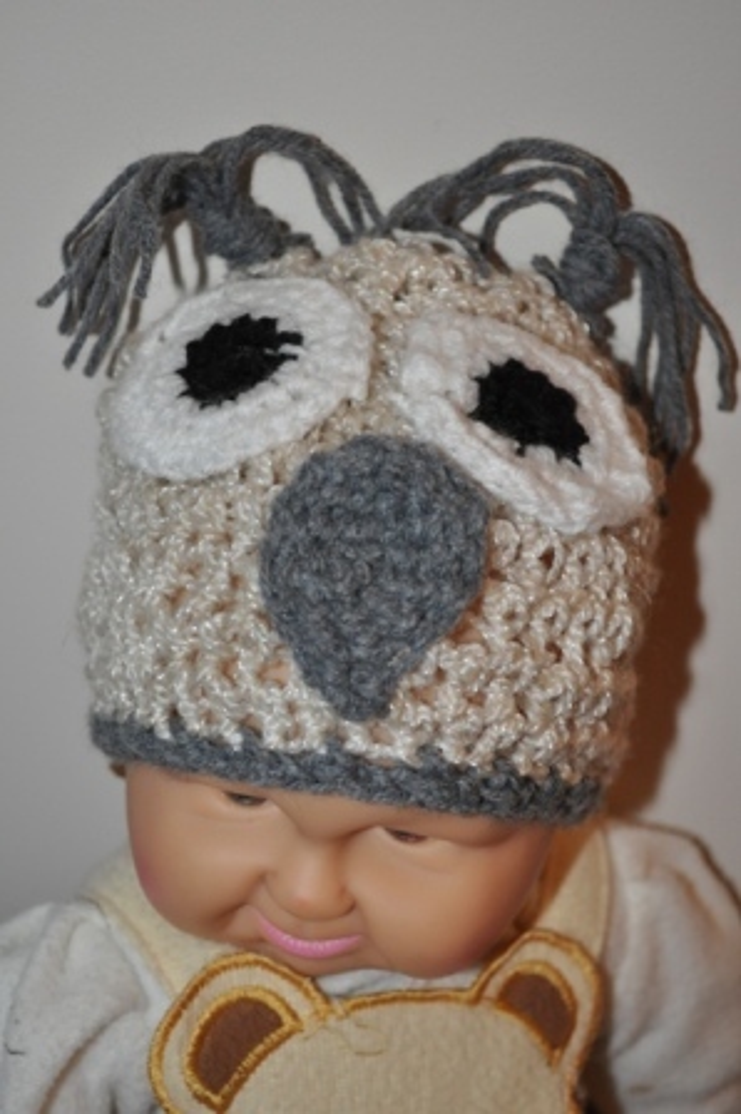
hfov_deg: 25.7
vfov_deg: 37.9
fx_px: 1623
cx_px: 370
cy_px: 557
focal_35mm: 52
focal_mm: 35
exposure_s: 1/60
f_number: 5
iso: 800
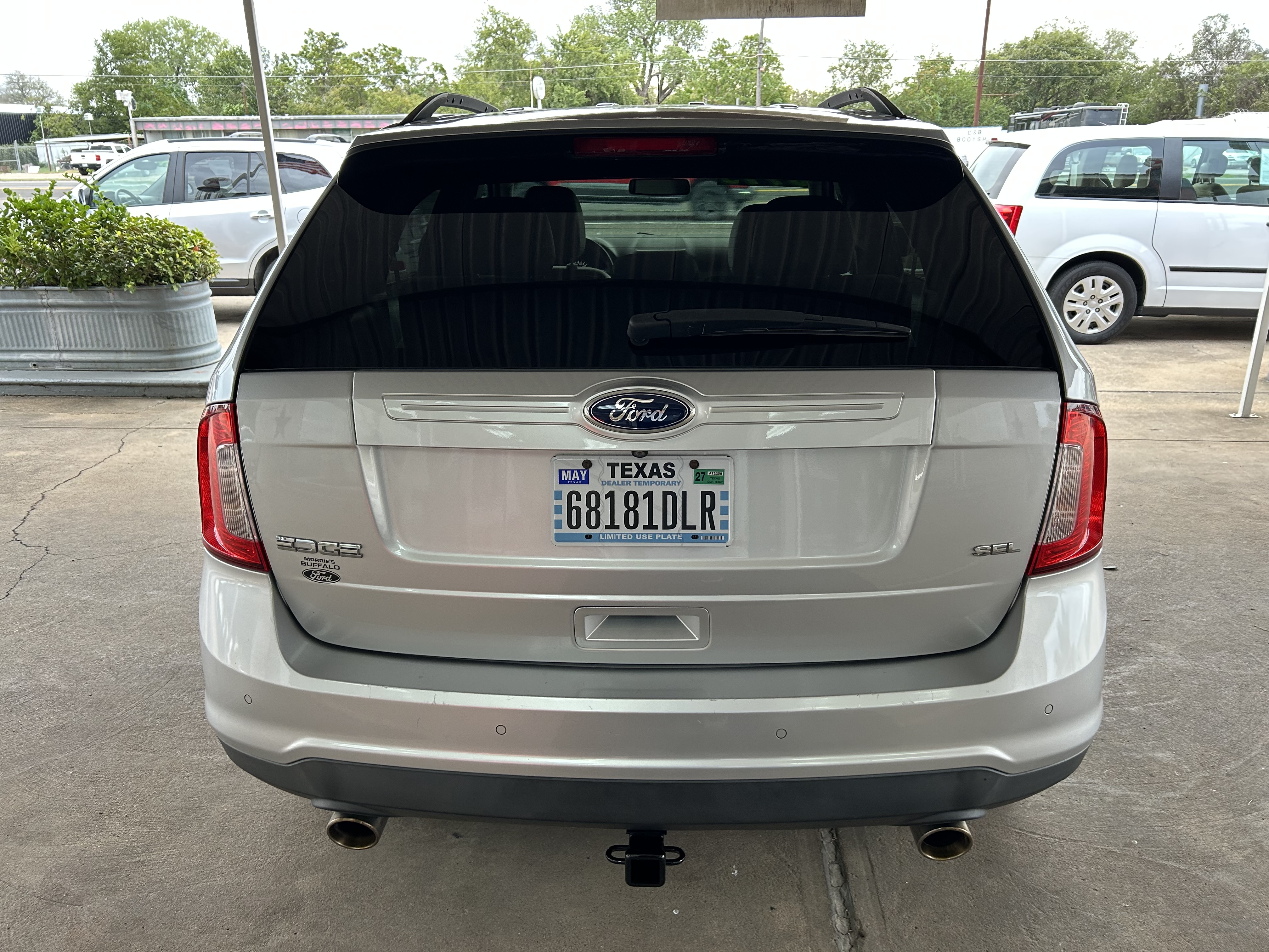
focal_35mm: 26
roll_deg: +1.3
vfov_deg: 53.1
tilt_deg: -18.6
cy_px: 476
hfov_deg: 67.3
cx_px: 634
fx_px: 953
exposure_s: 1/120
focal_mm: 5.7
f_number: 1.5
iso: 125
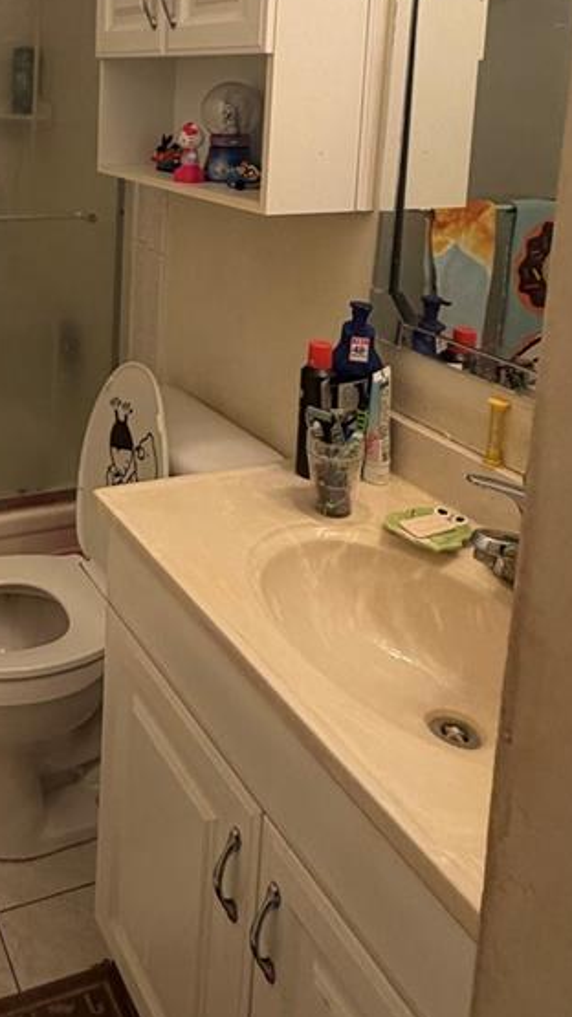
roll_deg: -0.7
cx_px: 11
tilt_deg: -5.5
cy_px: 192
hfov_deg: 32.9
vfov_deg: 55.0
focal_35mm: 33
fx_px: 890
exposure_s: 1/60
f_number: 2.2
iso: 200
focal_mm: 2.22
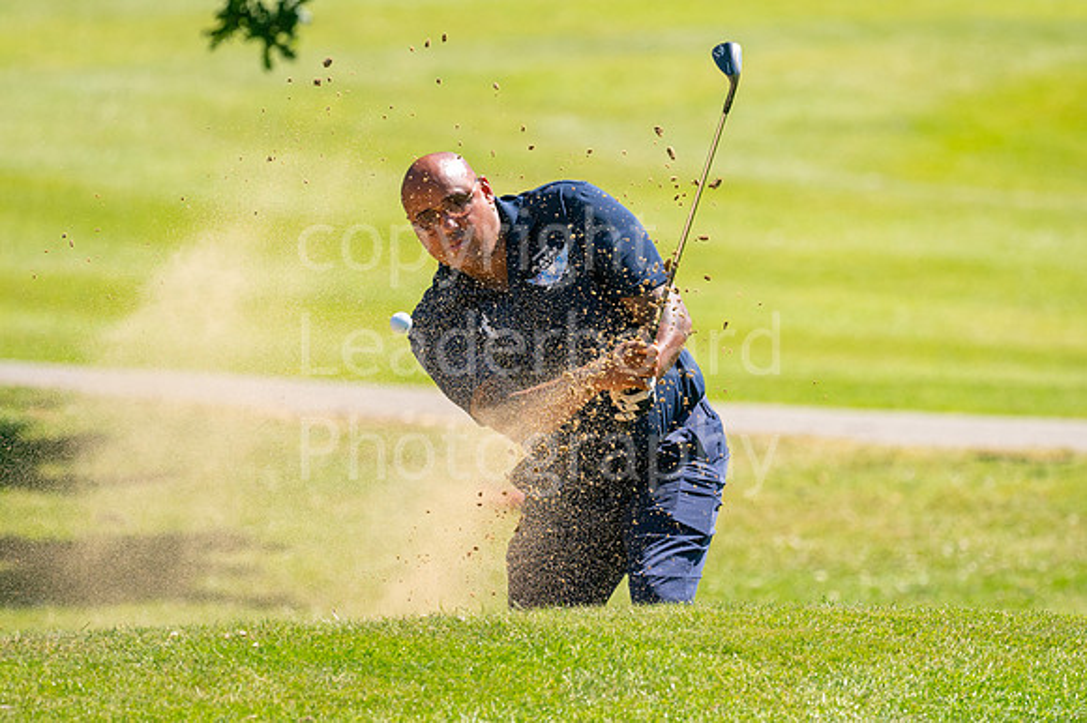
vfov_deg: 2.6
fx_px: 15897
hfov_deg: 3.9
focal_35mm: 527
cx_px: 636
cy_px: 423
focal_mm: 300
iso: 250
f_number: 4
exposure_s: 1/2000
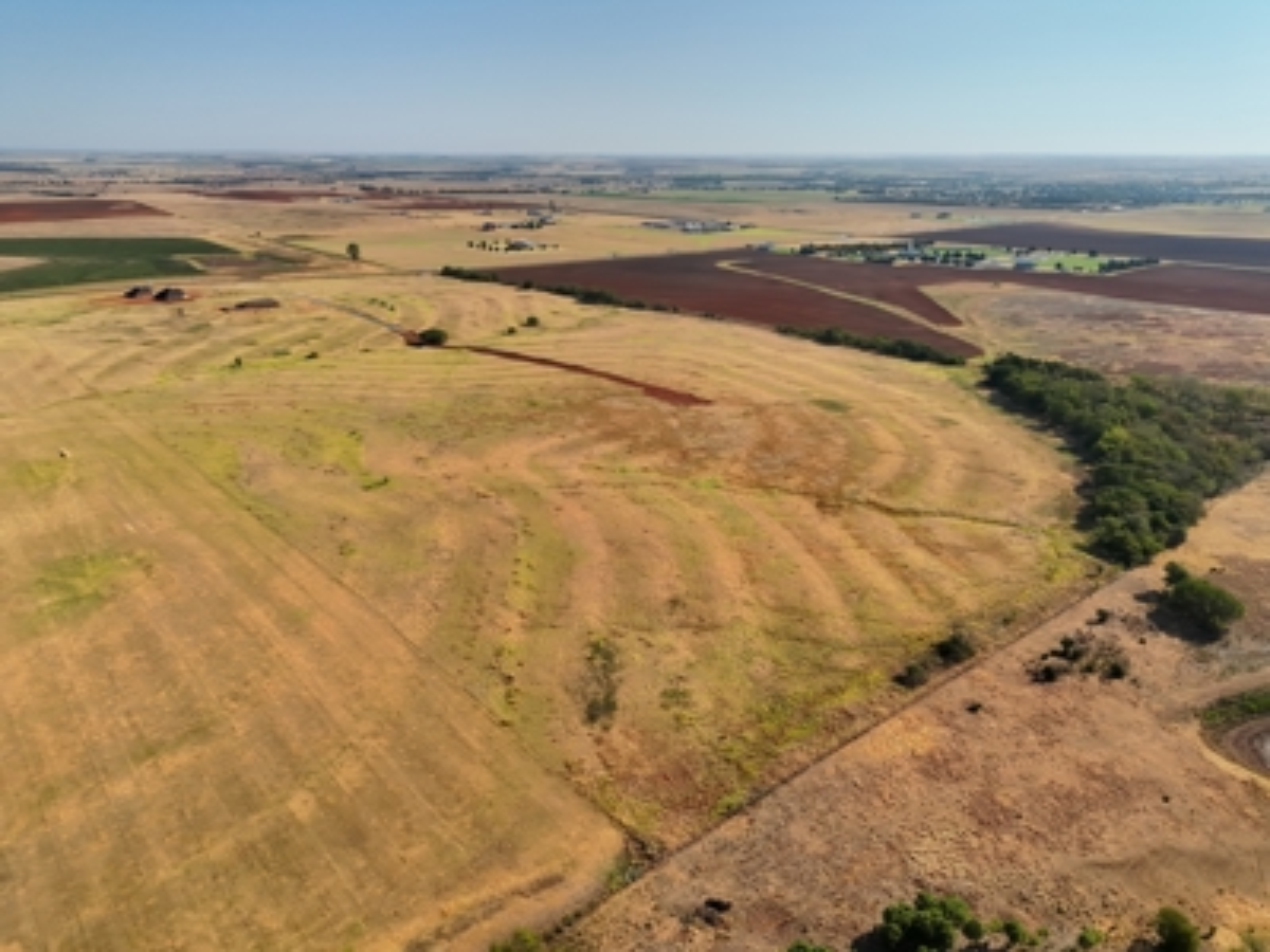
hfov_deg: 71.6
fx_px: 881
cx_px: 635
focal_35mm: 24
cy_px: 476
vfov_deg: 56.8
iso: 160
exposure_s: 1/6000
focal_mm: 6.72
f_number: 1.7
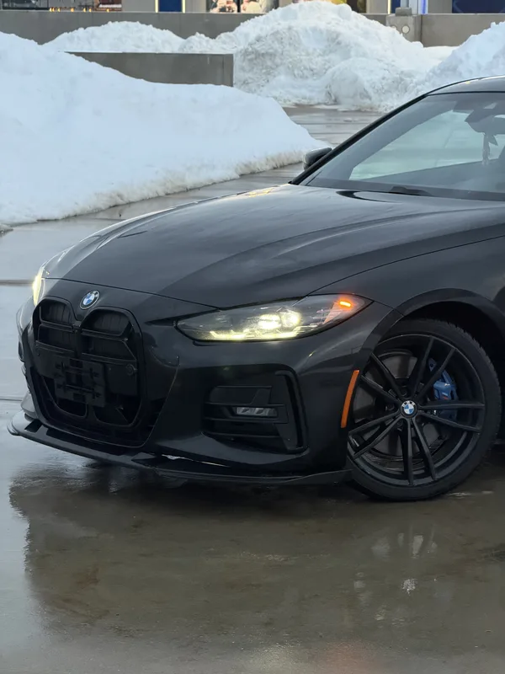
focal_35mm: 100
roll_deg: -0.1
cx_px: 252
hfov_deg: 14.8
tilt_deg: -10.7
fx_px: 1945
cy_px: 337
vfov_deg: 19.6
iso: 640
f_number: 2.8
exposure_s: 1/65
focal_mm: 16.89
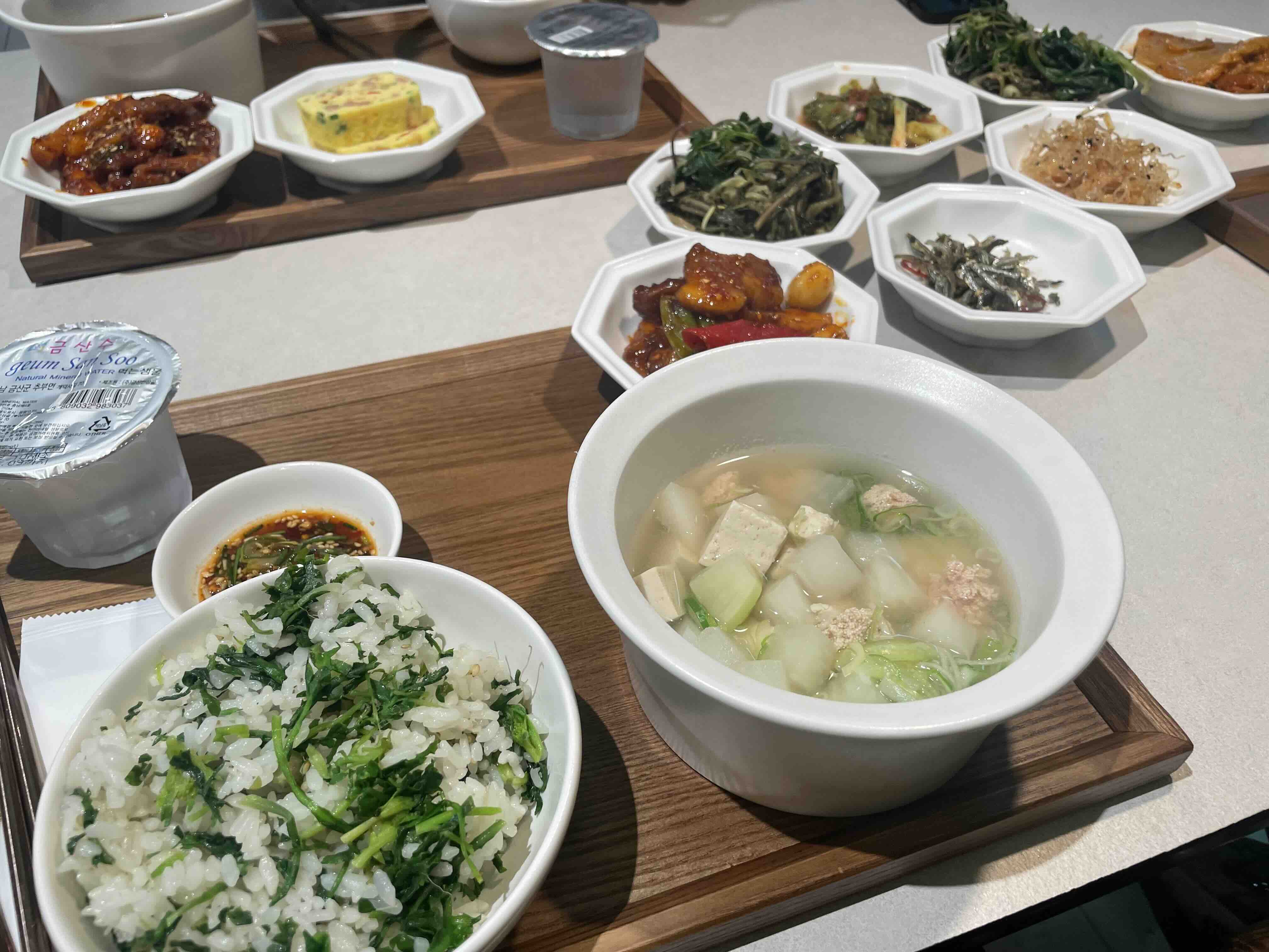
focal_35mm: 26
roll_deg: +0.2
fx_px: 953
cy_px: 476
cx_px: 634
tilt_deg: -43.9
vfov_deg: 53.1
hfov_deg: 67.3
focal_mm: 4.2
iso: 64
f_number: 1.6
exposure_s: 1/60
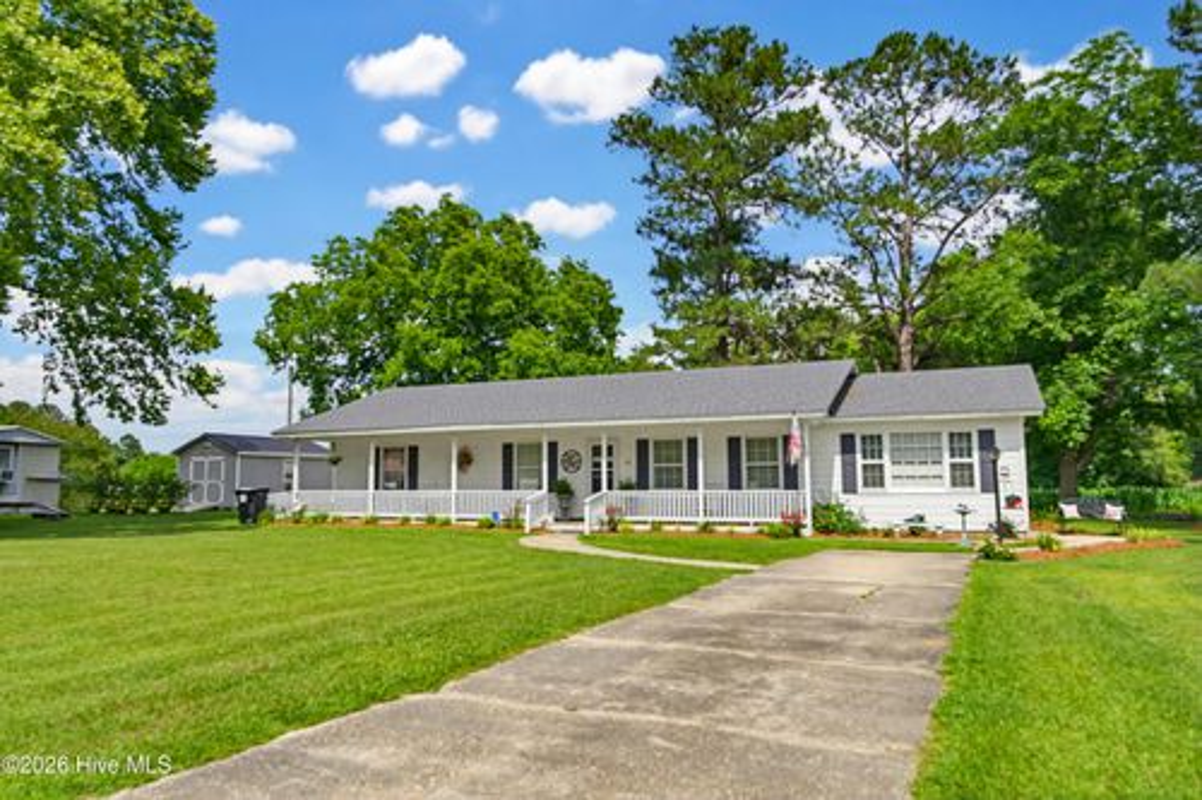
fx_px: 851
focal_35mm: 26
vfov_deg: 50.4
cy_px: 400
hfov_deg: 70.5
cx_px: 601
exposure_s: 1/500
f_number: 8
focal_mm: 25.5
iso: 400
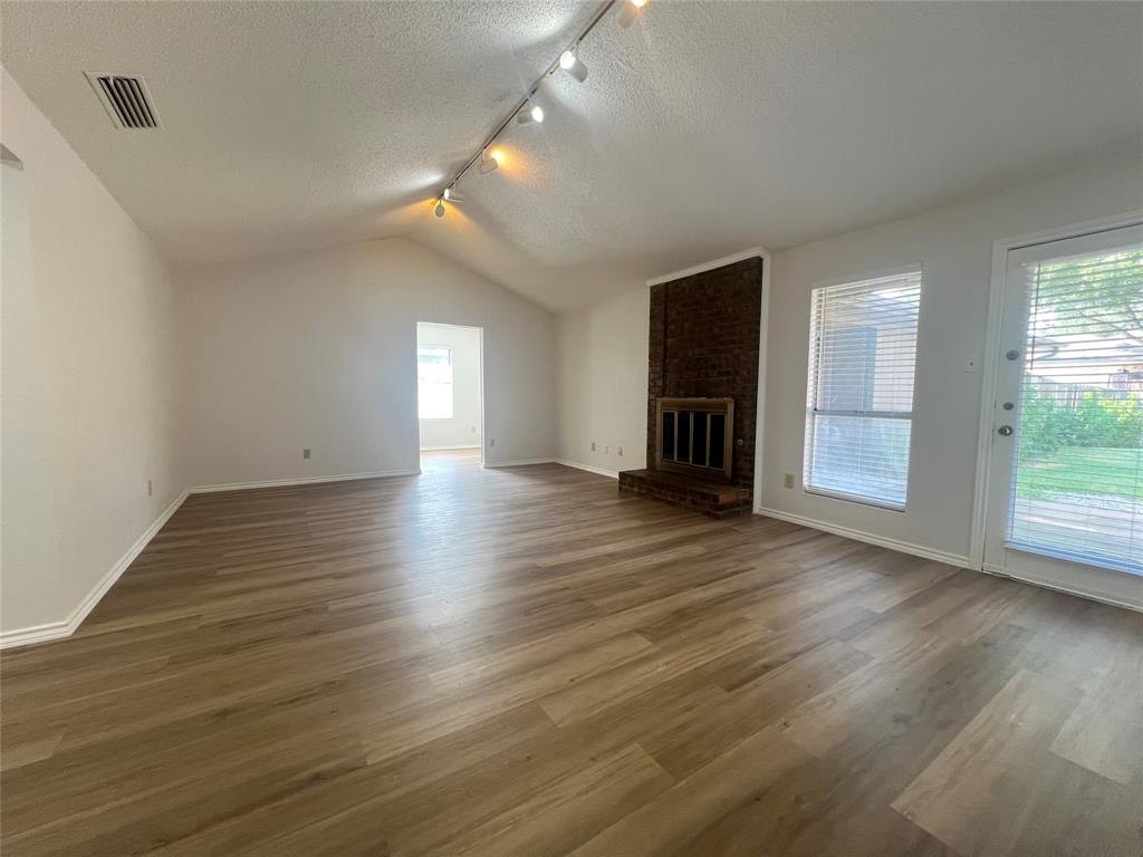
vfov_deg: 89.9
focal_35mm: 13
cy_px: 428
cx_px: 572
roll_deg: -0.5
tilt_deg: -4.5
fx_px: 429
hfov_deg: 106.2
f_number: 1.8
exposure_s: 1/60
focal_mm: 1.57
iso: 125
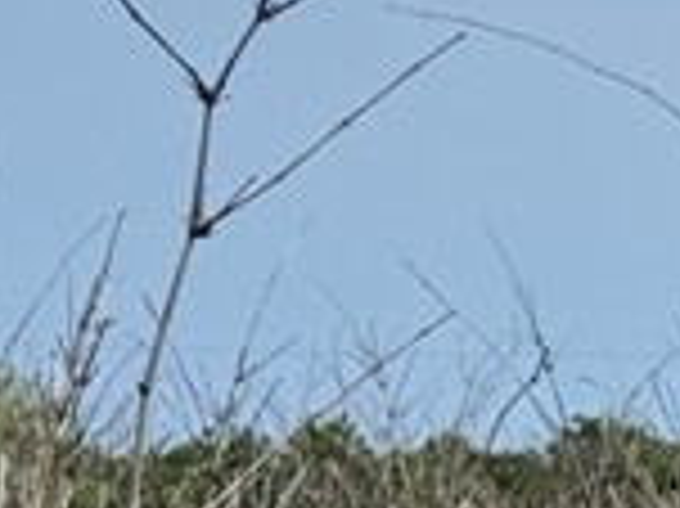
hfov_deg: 6.0
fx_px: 6399
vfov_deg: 4.5
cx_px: 1207
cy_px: 742
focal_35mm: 326
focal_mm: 6.76
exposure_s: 1/4878
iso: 80
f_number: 1.78
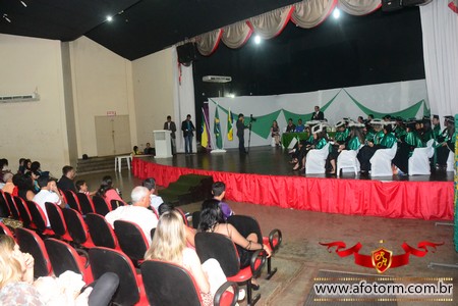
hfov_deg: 61.9
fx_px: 382
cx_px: 229
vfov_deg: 43.6
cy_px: 153
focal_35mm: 30
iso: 3200
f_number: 5.6
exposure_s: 1/100
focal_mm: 20
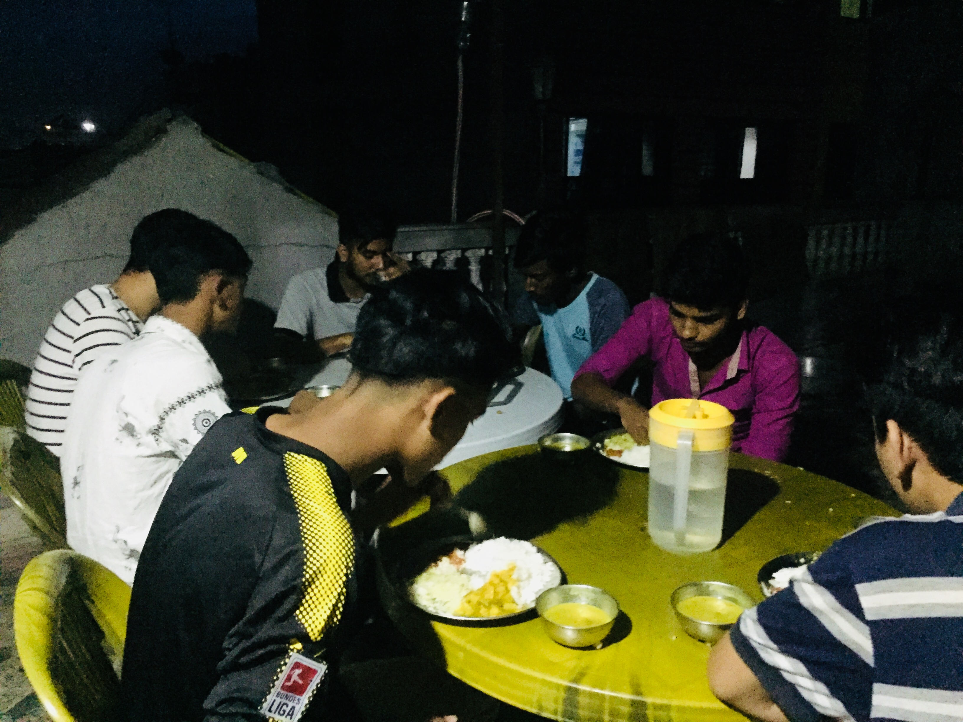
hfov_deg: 61.7
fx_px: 807
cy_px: 361
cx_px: 482
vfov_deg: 48.2
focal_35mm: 29
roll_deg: -1.0
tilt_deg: -11.2
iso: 2000
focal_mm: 4.15
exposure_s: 1/17
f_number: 2.2
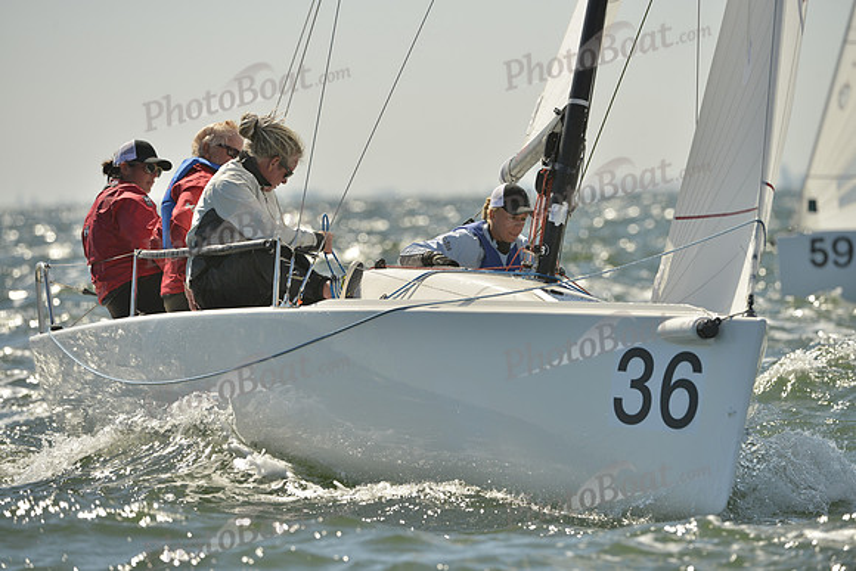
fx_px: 8086
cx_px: 428
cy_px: 286
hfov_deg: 6.1
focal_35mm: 340
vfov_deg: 4.0
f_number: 6.3
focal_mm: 340
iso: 280
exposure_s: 1/1600
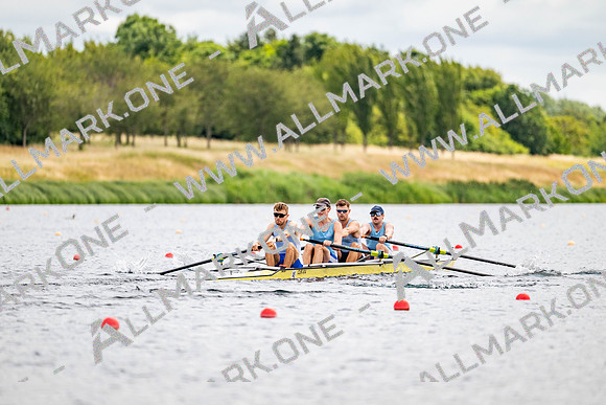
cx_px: 303
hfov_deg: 5.2
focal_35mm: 400
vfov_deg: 3.4
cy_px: 202
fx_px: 6735
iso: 320
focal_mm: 400
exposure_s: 1/2500
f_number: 4.5
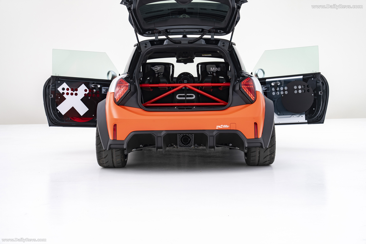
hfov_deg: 35.6
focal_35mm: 56
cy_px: 122
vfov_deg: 24.2
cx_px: 183
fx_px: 569
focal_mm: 56
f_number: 6.3
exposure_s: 1/160
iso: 200
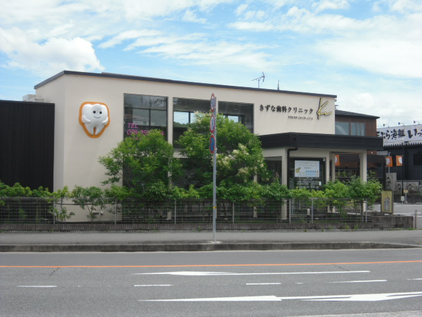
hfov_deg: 35.5
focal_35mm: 54
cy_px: 158
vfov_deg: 27.0
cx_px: 211
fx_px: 658
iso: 64
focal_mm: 9.8
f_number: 4.8
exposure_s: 1/320
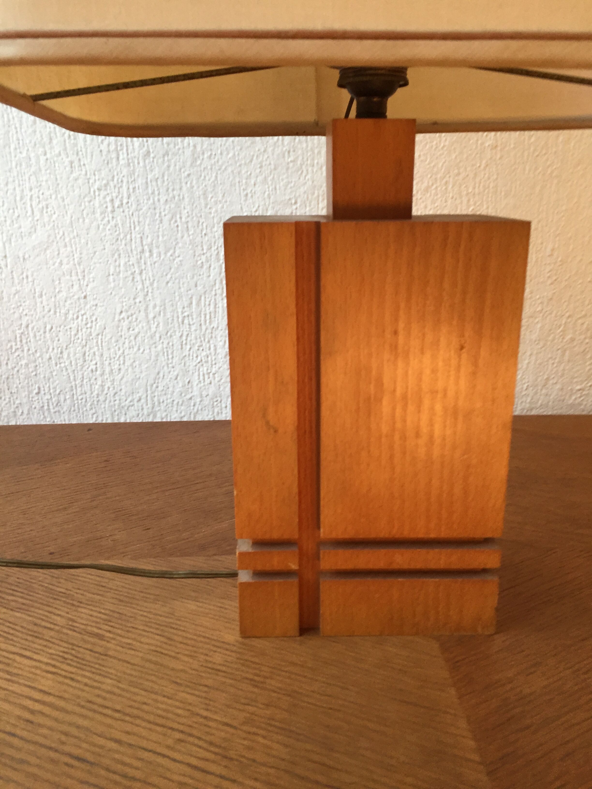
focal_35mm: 29
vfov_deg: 61.7
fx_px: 661
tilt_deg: -13.2
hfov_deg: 48.2
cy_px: 394
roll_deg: -1.2
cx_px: 296
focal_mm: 4.15
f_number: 2.2
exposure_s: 1/33
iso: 80
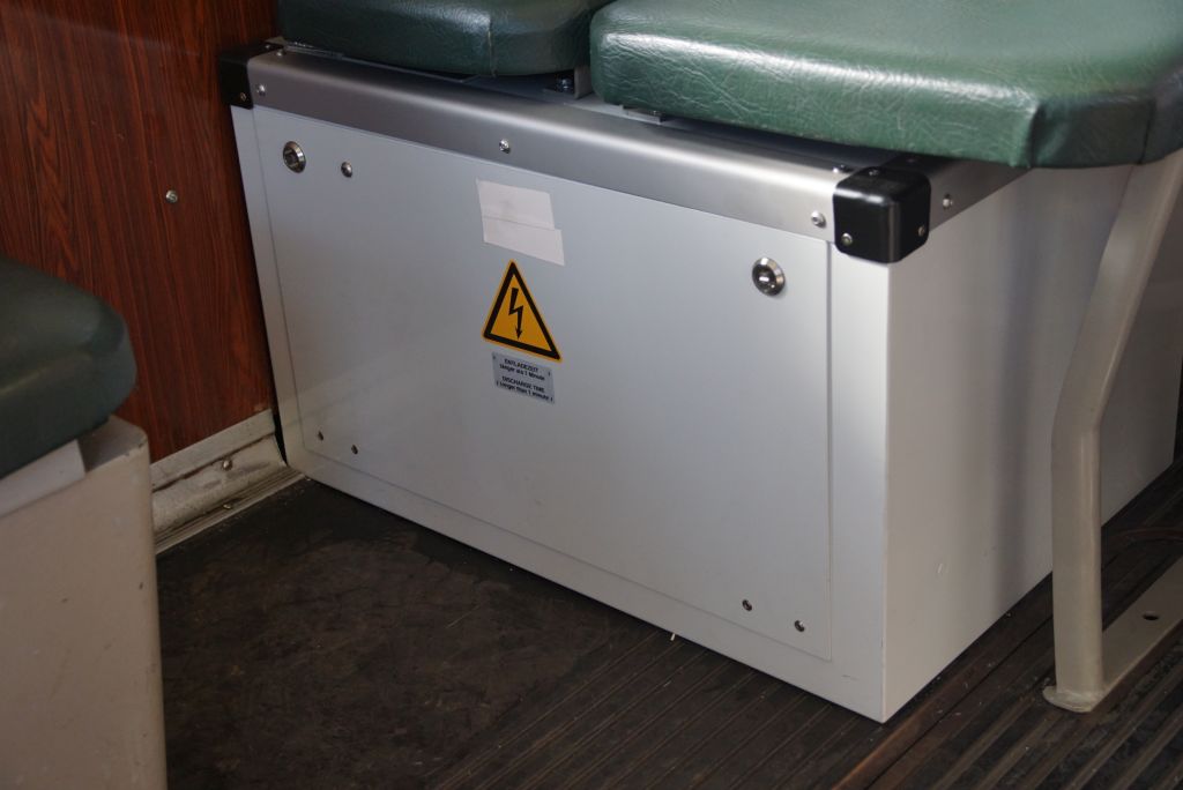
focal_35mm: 52
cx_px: 592
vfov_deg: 25.8
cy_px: 395
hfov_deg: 37.8
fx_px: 1726
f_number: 4
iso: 800
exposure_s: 1/160
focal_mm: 35
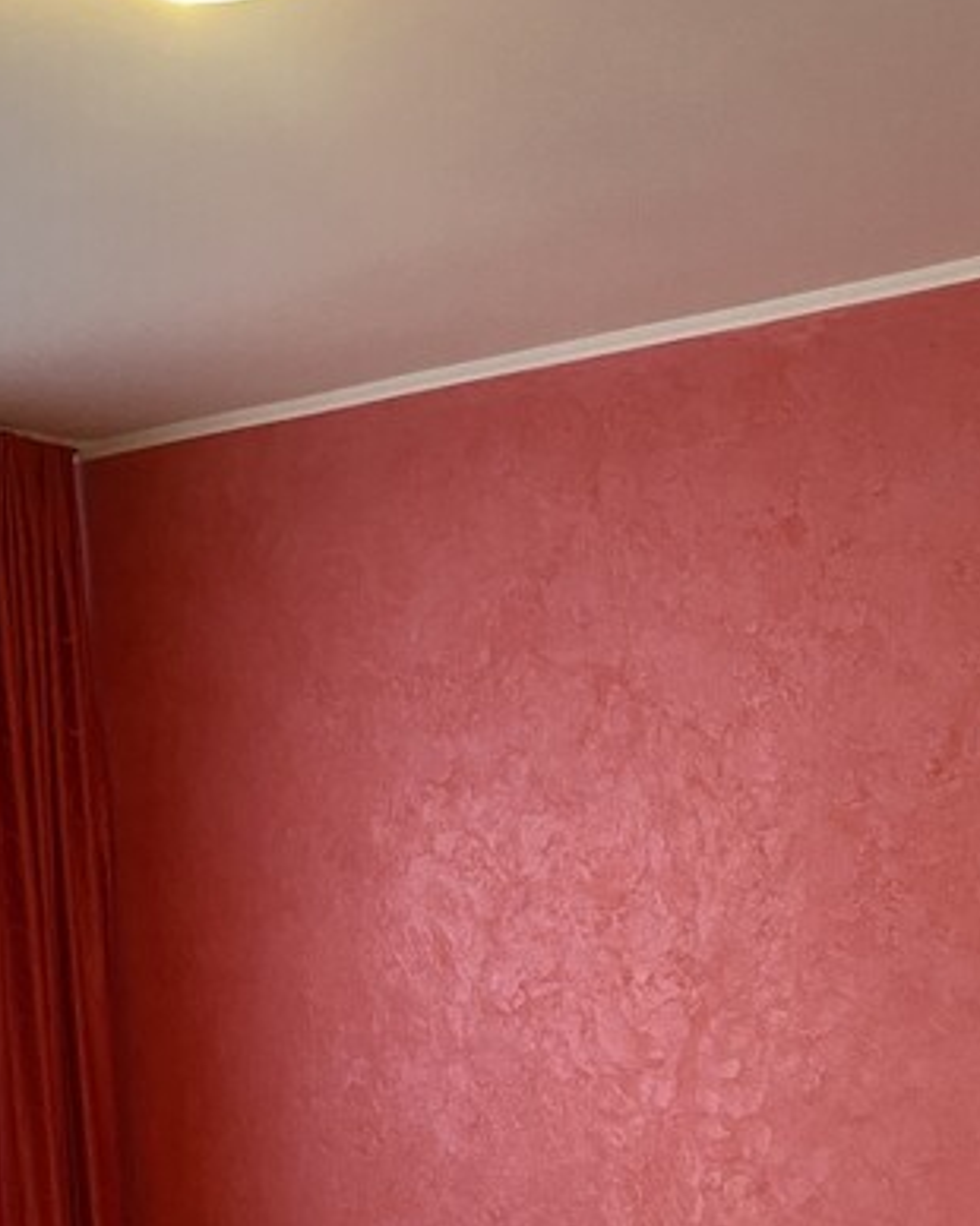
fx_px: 2431
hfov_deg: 22.8
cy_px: 1536
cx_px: 525
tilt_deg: -11.5
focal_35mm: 67
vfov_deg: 25.0
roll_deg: +1.1
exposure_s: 1/50
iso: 250
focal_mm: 4.25
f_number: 1.8
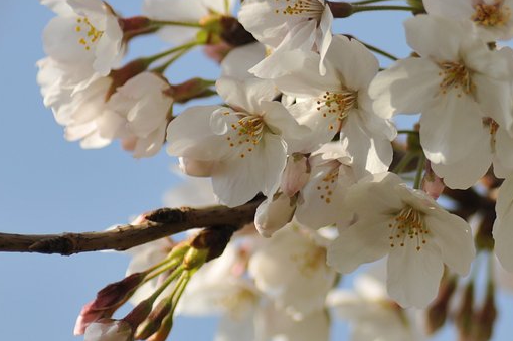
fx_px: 3858
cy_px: 106
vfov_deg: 5.1
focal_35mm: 271
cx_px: 422
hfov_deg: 7.6
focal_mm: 90
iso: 200
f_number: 3.2
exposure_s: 1/3200
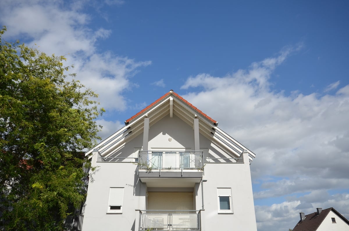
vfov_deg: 43.4
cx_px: 174
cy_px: 116
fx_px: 290
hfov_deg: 62.0
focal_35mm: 30
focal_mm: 20
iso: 200
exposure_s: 1/500
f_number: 11
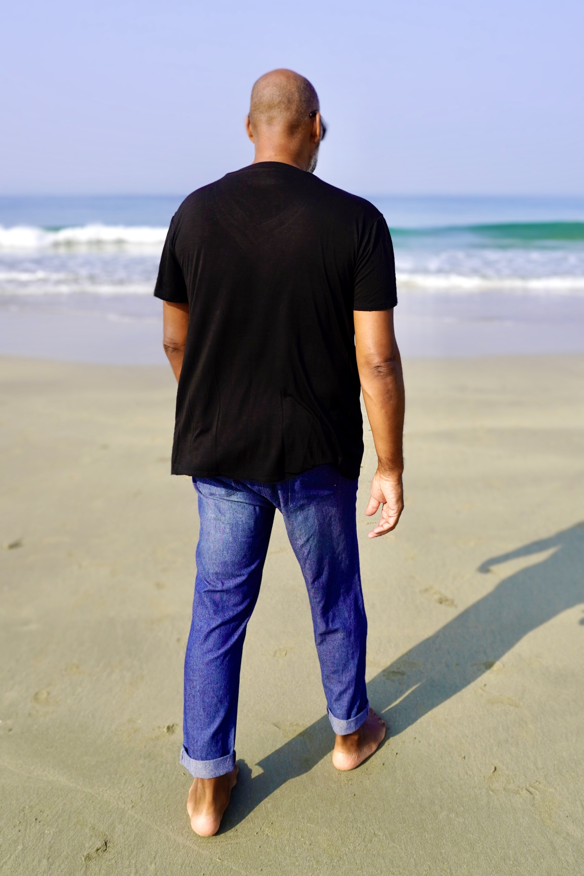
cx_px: 292
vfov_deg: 73.8
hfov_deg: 53.1
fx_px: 584
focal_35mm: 24
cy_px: 438
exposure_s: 1/640
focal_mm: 16
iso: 100
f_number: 5
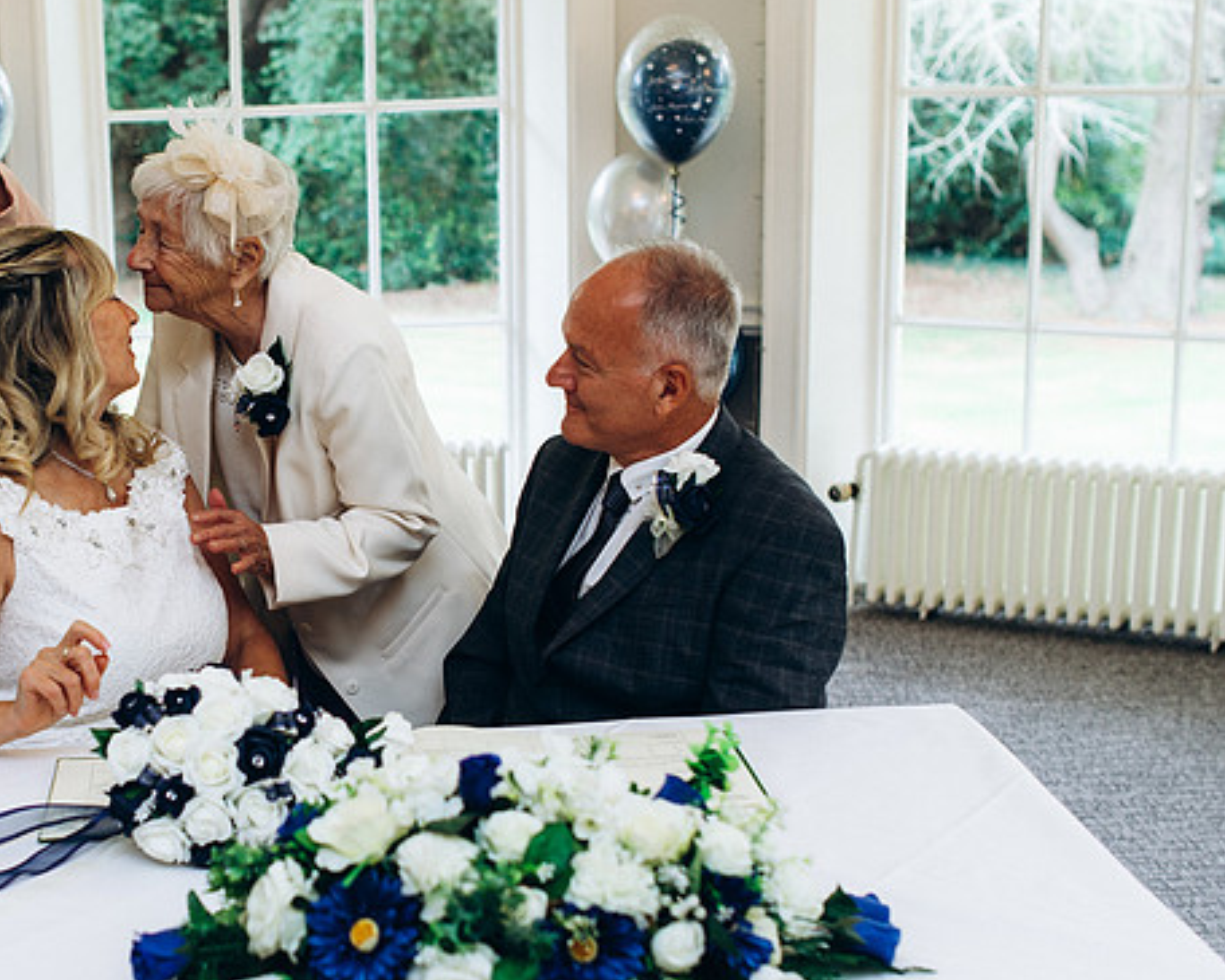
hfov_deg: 29.9
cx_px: 289
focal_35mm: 62
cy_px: 543
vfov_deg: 24.6
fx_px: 2248
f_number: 2.8
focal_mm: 35
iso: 160
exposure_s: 1/100
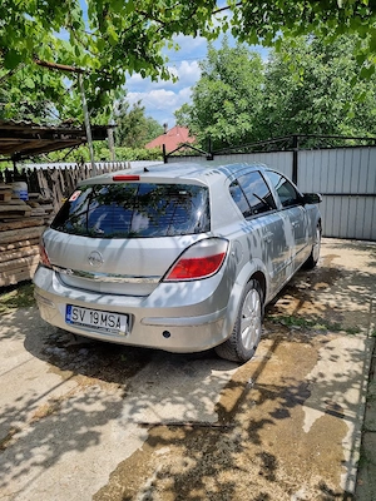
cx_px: 188
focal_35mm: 26
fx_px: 377
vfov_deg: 67.3
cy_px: 250
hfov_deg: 53.1
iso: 50
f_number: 1.8
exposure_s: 1/2000
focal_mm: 5.4
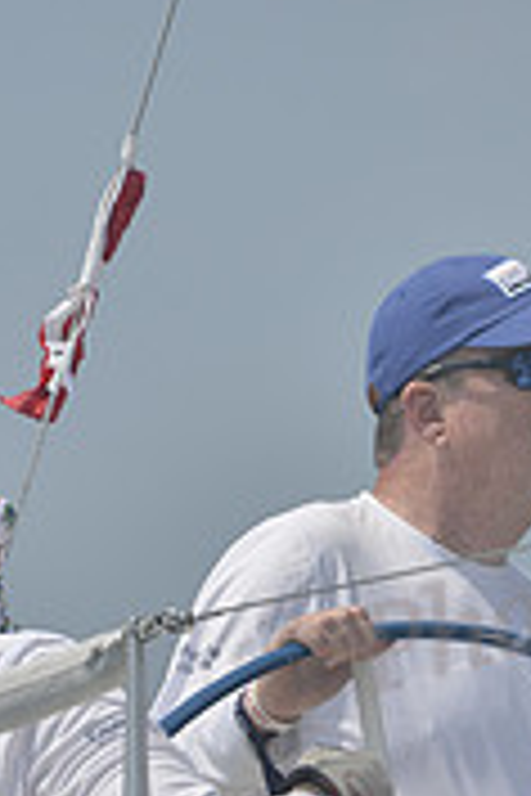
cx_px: 128
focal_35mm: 984
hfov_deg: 1.4
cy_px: 1291
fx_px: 21769
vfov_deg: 2.1
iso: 280
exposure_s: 1/1000
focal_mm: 300
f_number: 10
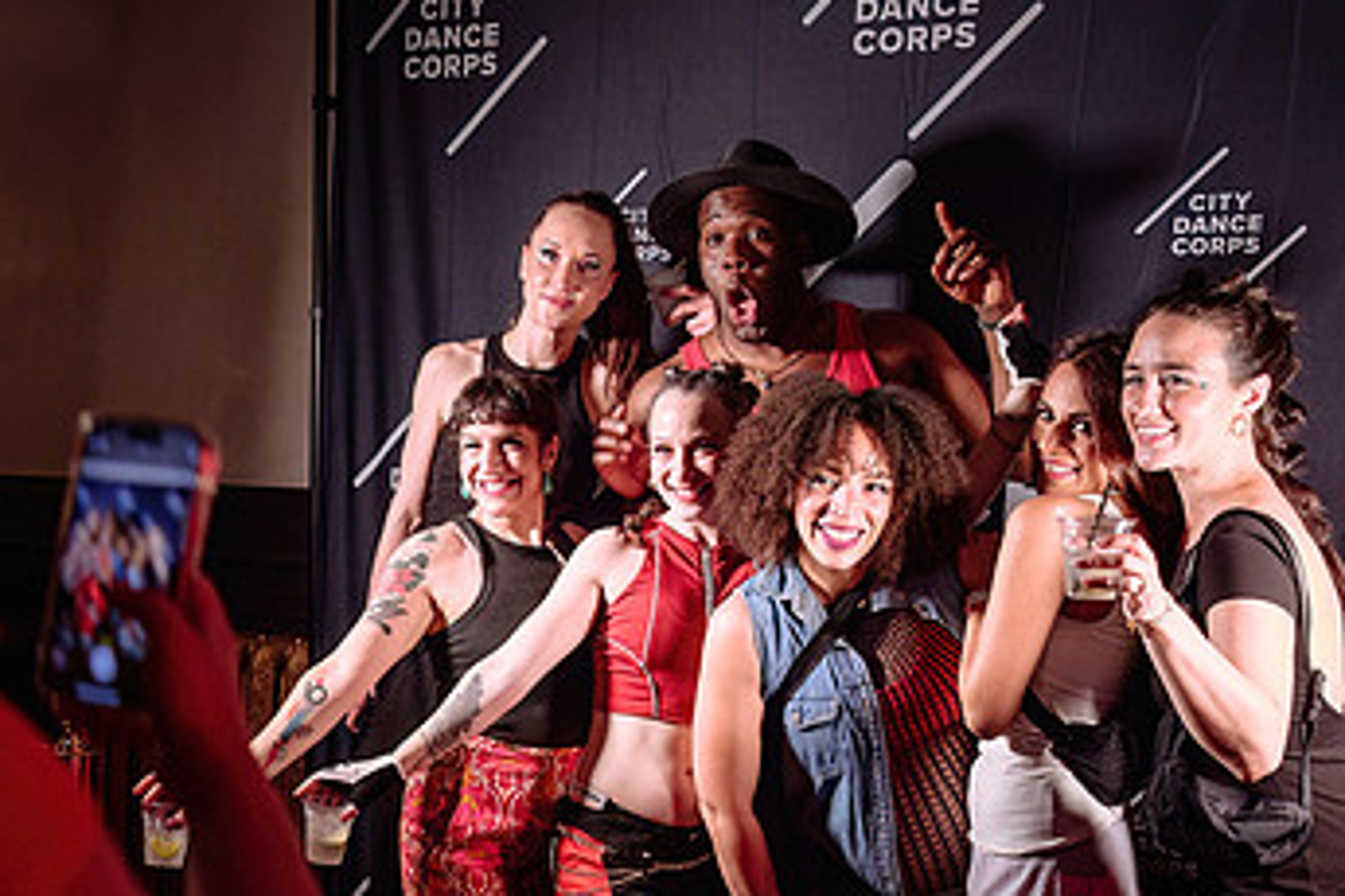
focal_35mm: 49
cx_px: 443
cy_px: 637
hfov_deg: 39.8
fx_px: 1831
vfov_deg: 27.3
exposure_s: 1/80
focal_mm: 24
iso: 1000
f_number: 3.2
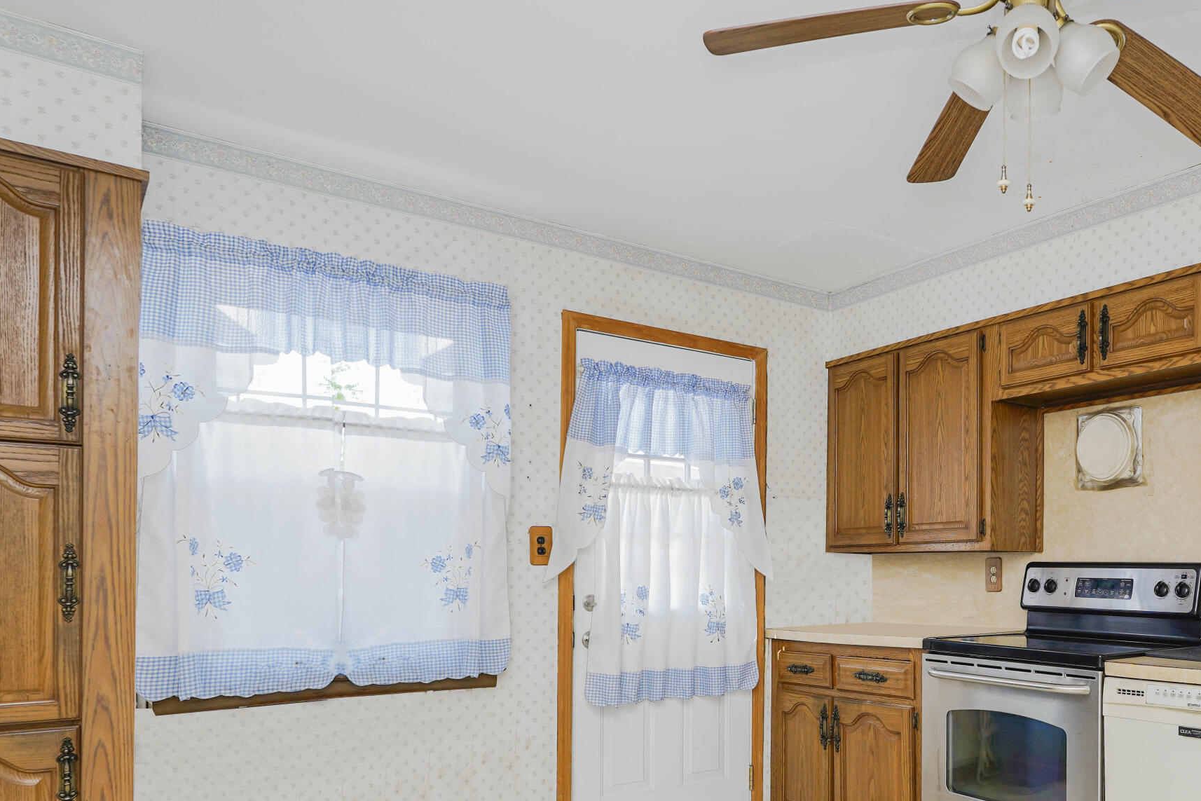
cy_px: 561
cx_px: 848
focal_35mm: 28
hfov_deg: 62.9
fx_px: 934
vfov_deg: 45.4
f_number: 4.5
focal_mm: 16
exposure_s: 1/40
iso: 100
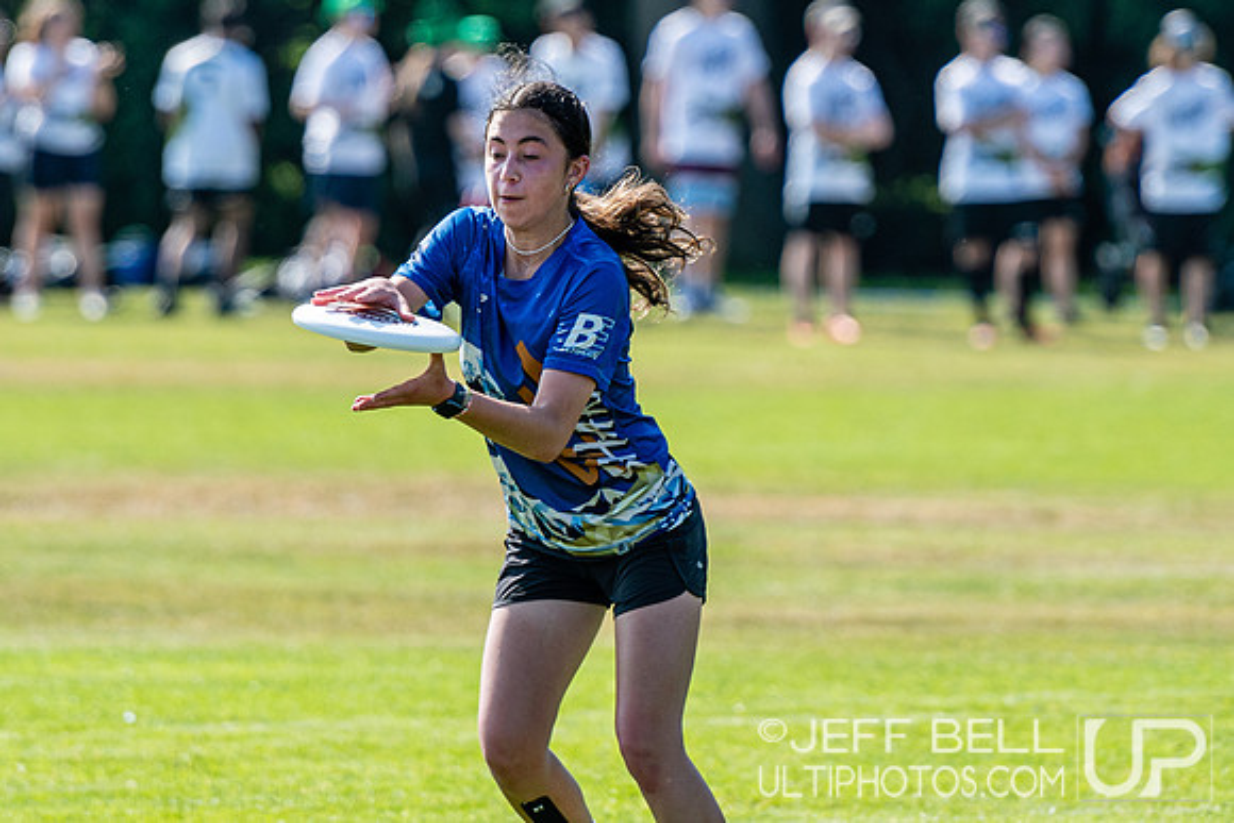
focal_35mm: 505
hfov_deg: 4.1
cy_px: 304
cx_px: 617
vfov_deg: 2.7
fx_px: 17298
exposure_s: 1/1600
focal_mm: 200
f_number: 3.2
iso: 140
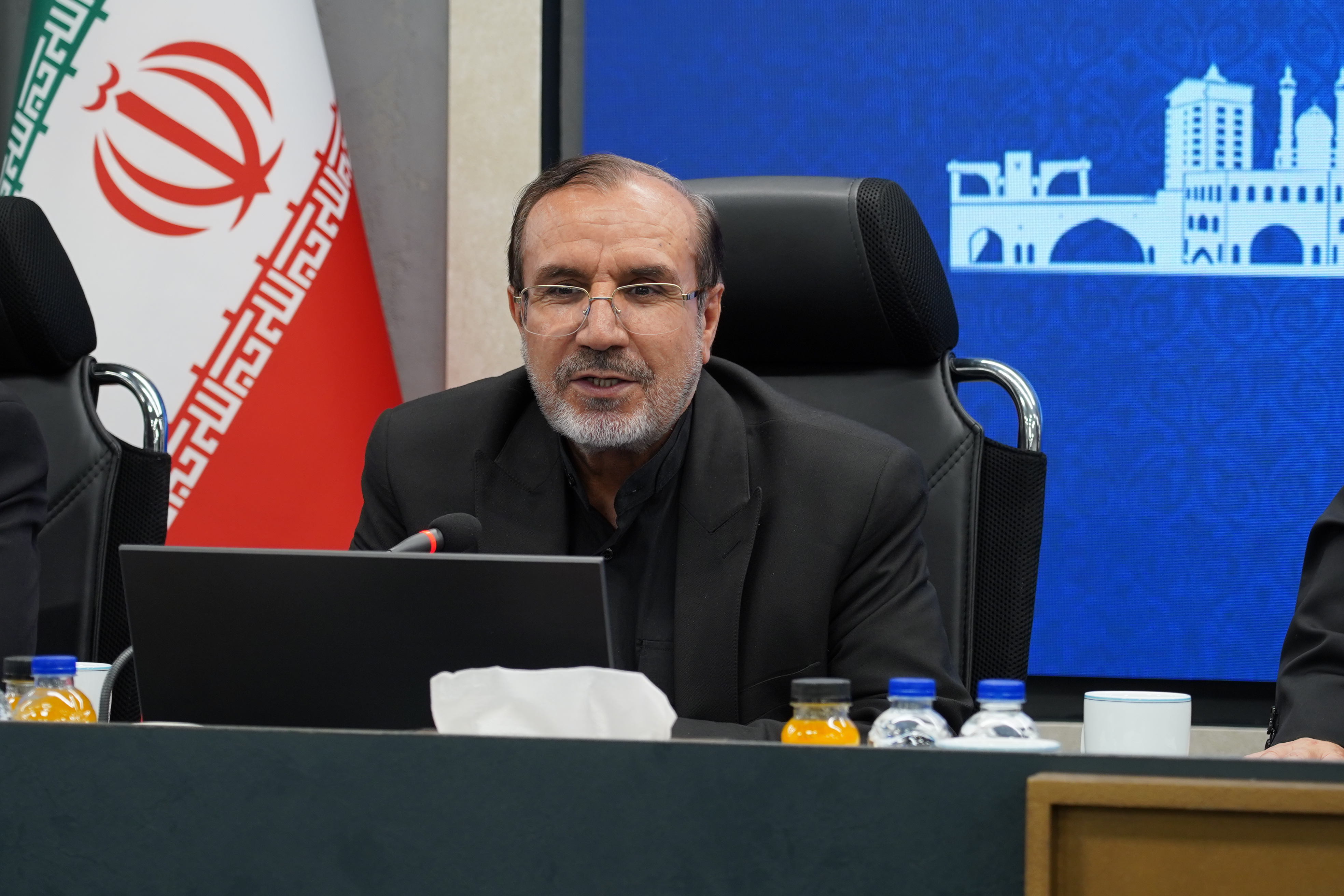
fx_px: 5861
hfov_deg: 13.1
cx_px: 672
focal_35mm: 157
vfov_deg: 8.7
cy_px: 448
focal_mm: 105
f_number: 5
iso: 640
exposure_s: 1/60
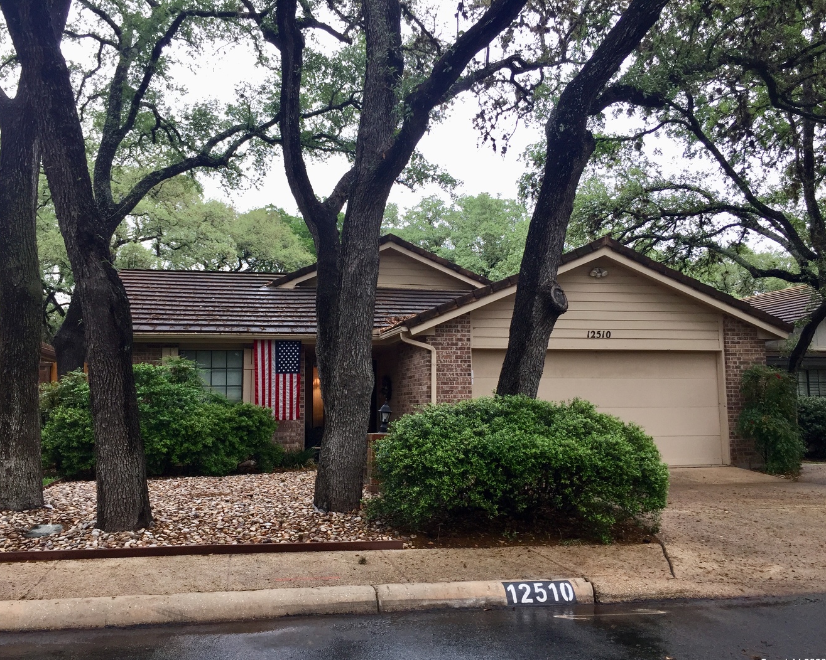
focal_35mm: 31
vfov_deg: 47.1
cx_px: 376
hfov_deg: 57.1
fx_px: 758
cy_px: 338
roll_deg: -1.5
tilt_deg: +5.5
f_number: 2.2
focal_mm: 4.15
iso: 40
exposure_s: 1/120
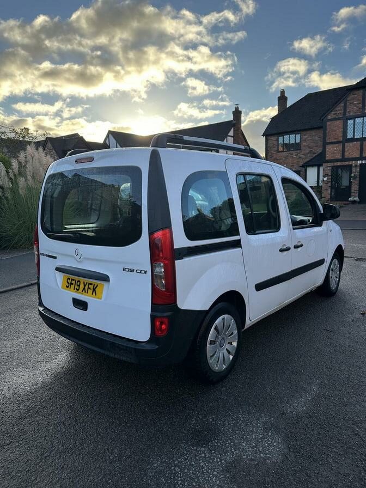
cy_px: 244
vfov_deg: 71.6
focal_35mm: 24
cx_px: 183
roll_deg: +2.6
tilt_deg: -8.2
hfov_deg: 56.8
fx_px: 338
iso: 80
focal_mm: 6.86
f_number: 1.78
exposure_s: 1/1721
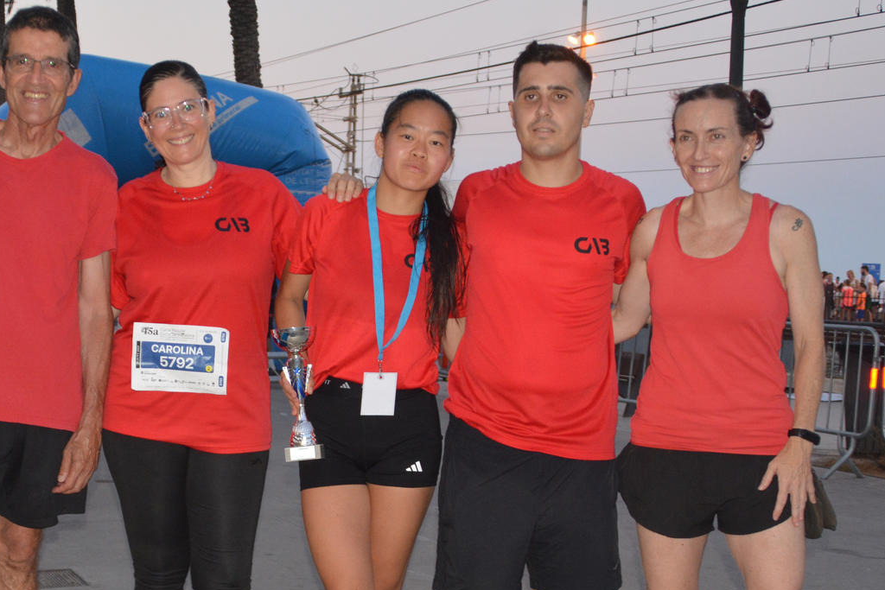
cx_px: 213
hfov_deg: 30.0
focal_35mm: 66
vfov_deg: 20.5
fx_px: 1623
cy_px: 416
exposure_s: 1/60
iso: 800
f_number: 3.5
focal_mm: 22
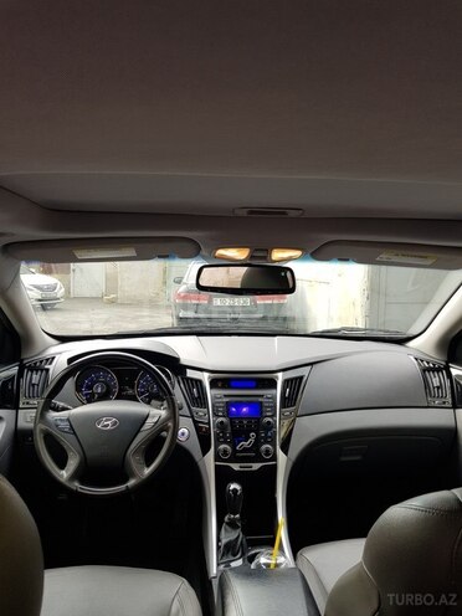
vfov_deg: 67.3
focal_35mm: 26
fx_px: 463
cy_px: 308
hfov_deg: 53.1
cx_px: 231
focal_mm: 4.2
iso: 40
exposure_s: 1/161
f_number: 1.7
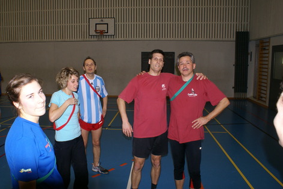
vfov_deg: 42.4
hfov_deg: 60.1
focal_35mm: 31
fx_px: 244
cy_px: 90
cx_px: 123
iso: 400
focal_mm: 18
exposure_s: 1/60
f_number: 5.6
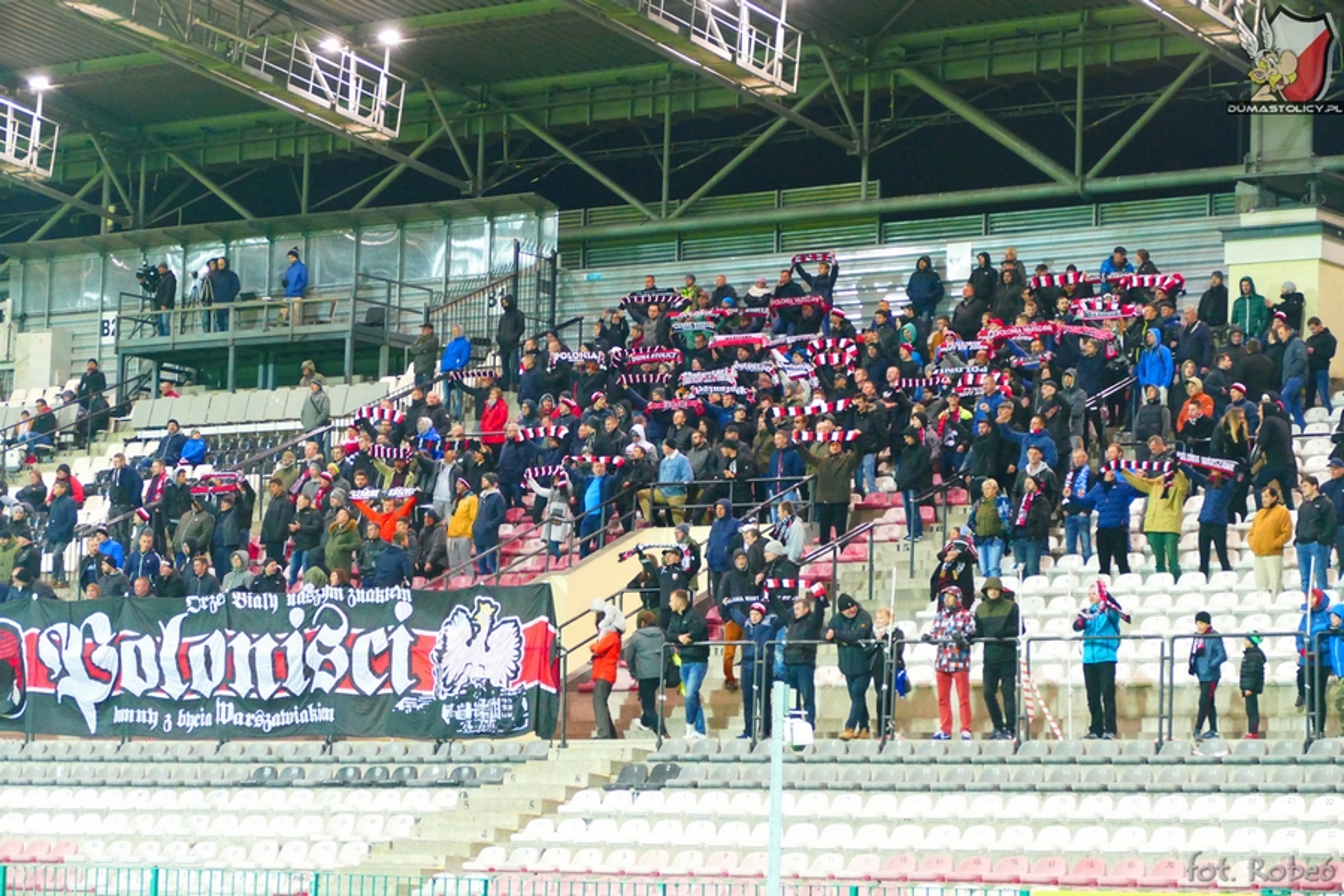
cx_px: 672
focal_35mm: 115
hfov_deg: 17.8
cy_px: 448
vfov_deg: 11.9
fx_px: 4293
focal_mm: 41.85
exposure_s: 1/30
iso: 1600
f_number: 3.9
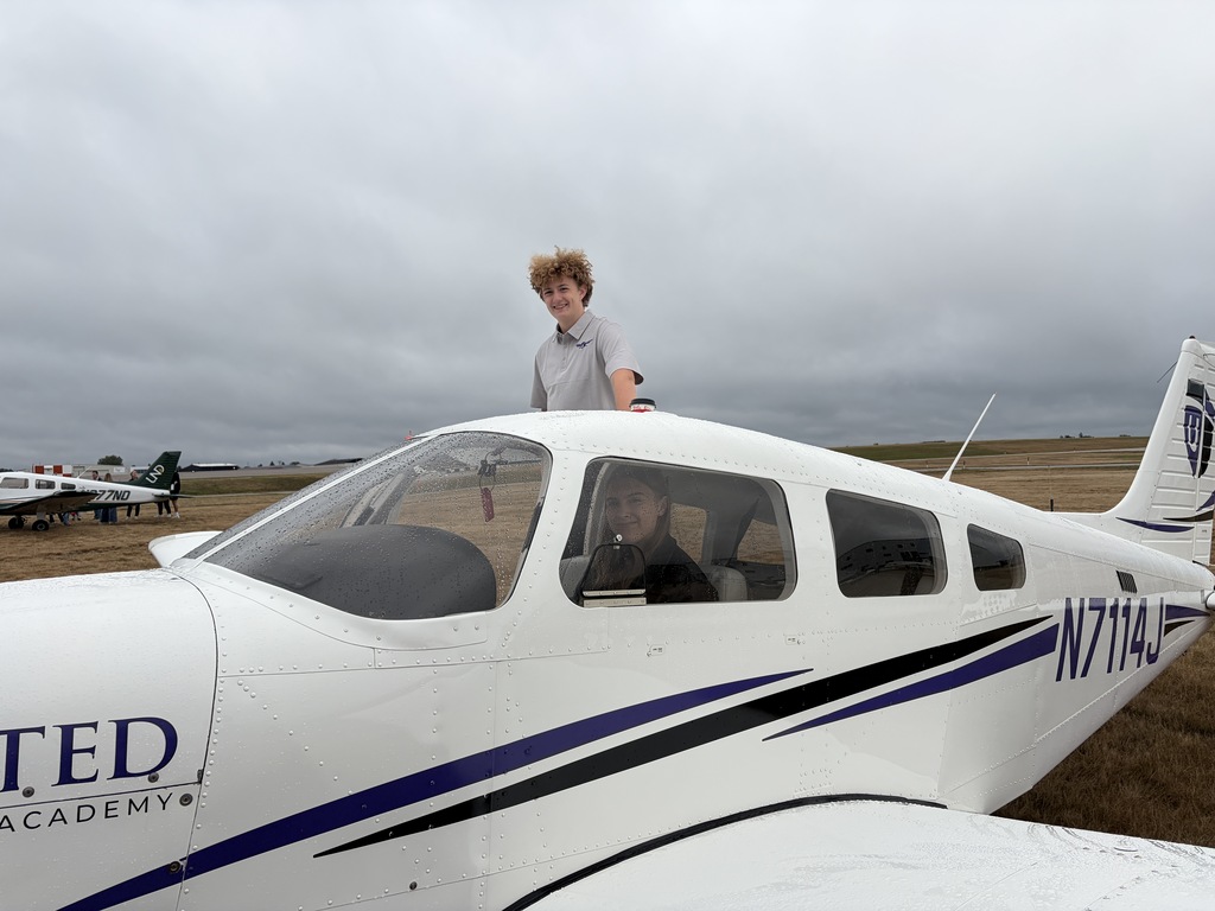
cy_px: 456
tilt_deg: +1.6
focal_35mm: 26
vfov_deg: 53.1
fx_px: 913
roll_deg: +2.9
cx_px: 608
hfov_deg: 67.3
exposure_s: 1/4950
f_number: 1.6
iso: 64
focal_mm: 5.96
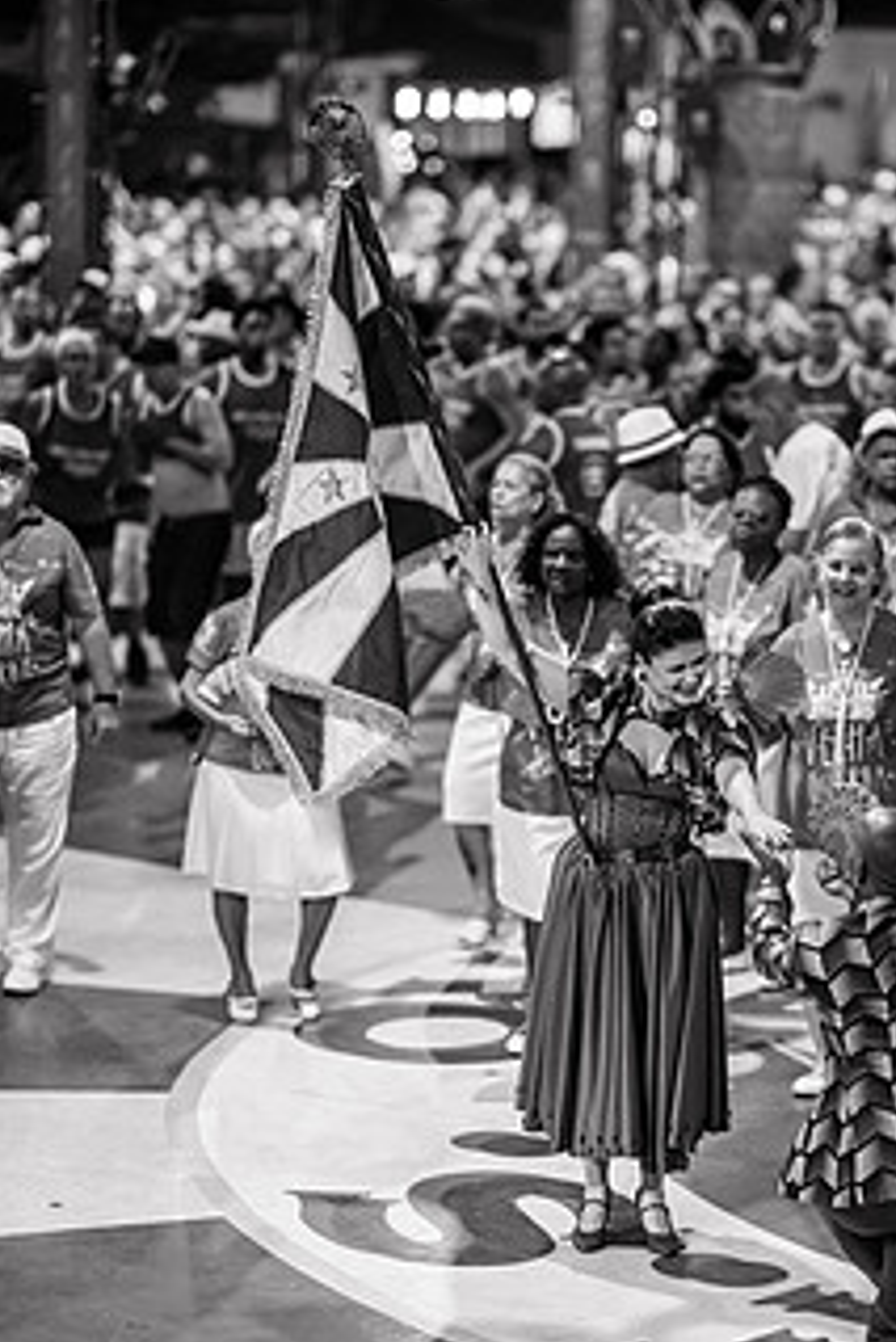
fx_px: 4475
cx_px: 618
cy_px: 745
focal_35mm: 120
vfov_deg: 17.1
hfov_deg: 11.4
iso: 1000
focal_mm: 85
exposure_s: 1/800
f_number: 1.3
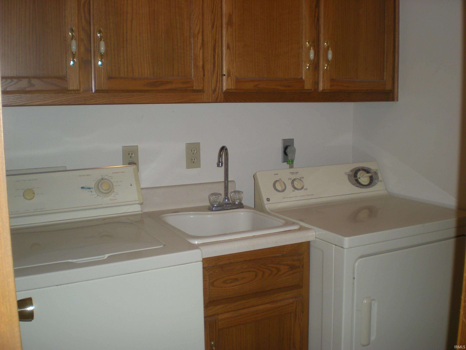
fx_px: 512
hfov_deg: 49.0
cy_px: 175
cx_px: 233
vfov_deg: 37.7
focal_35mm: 38
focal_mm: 6.3
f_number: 3.1
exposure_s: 1/60
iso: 72
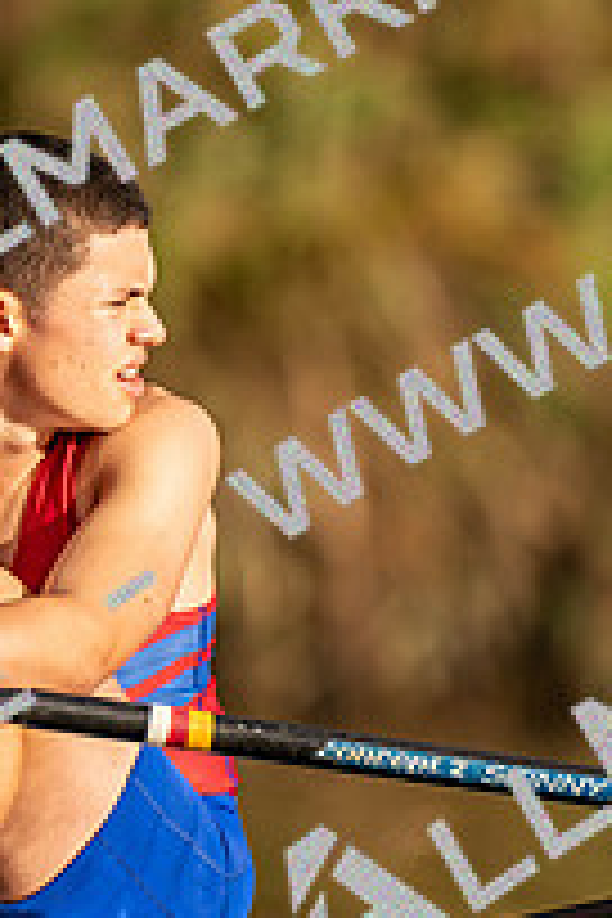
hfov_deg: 0.8
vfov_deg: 1.2
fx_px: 43423
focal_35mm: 1703
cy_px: 614
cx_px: -99
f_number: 4
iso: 180
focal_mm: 600
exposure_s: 1/2500
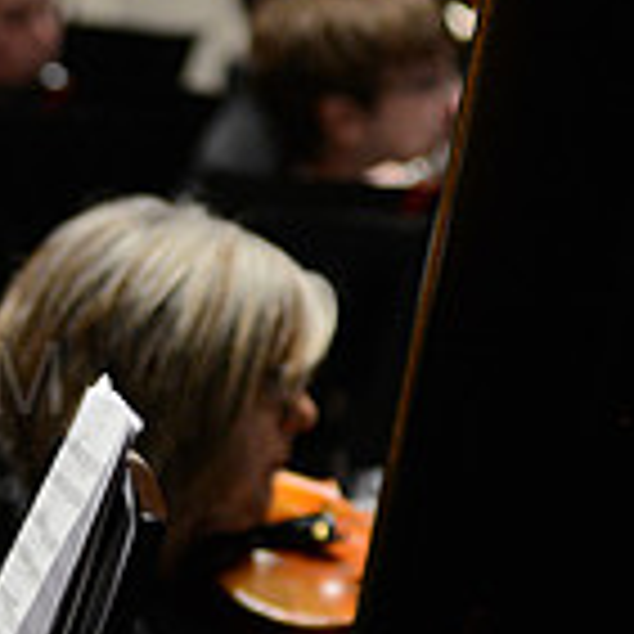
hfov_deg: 6.1
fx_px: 5802
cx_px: -535
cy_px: 299
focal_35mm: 280
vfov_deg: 6.3
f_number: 2.8
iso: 3200
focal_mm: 80
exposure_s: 1/250
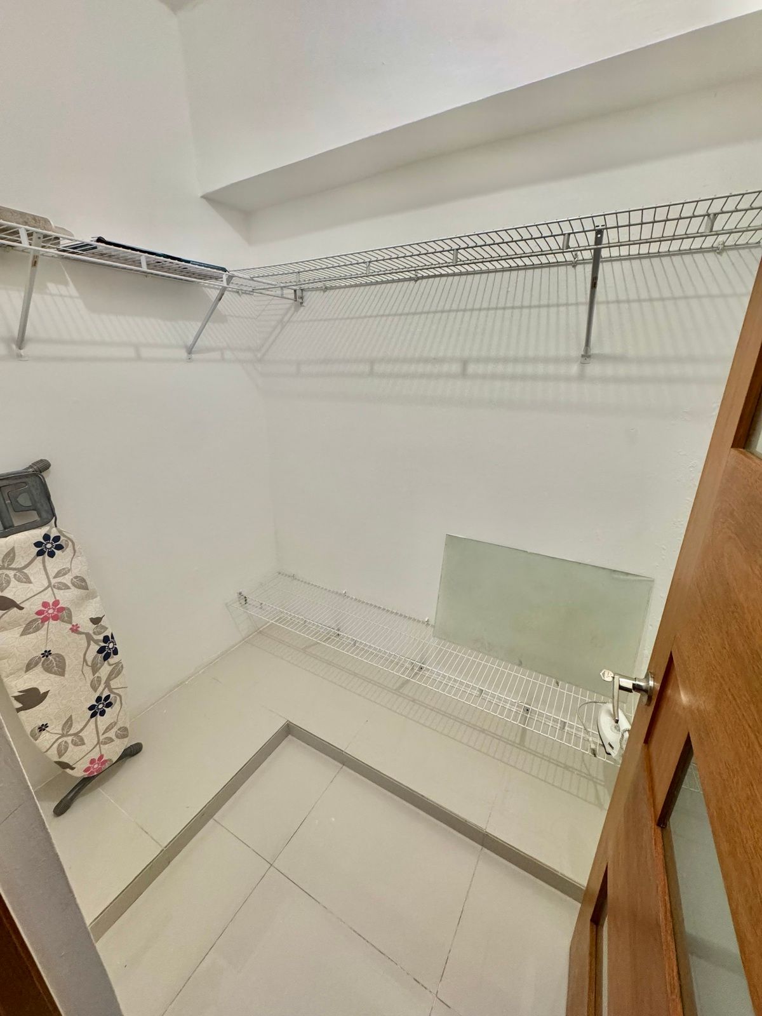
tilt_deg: -19.5
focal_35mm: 14
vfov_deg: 102.1
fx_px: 411
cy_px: 508
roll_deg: -0.3
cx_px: 381
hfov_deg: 85.7
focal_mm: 2.22
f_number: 2.2
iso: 320
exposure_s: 1/120
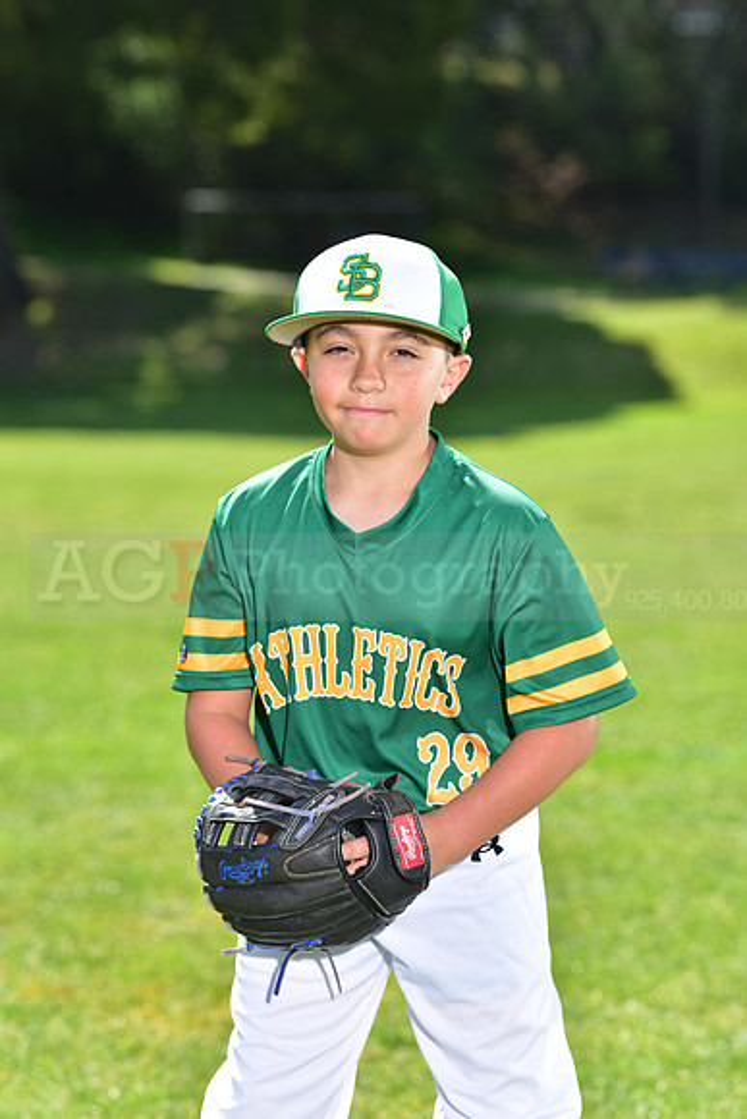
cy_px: 560
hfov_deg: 10.6
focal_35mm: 130
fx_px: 4044
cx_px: 374
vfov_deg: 15.8
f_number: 5
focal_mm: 130
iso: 100
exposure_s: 1/250
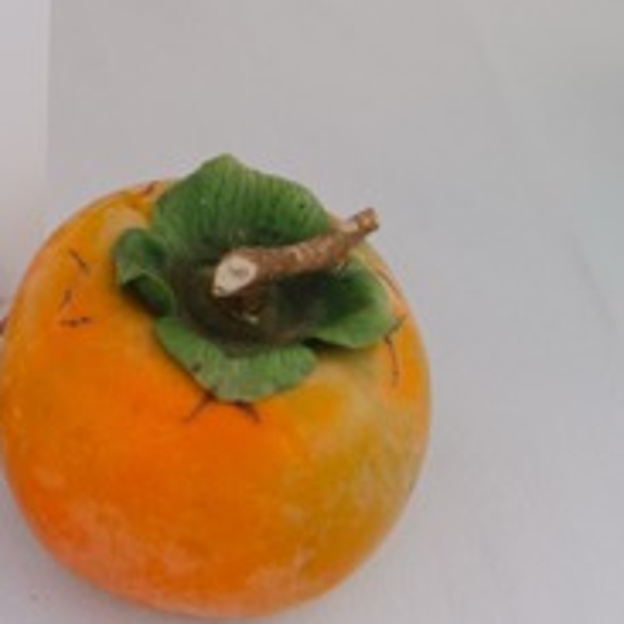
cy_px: -774
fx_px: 4609
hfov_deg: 7.7
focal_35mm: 226
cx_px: -184
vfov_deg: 7.3
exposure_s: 1/500
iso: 500
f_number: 2.8
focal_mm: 38
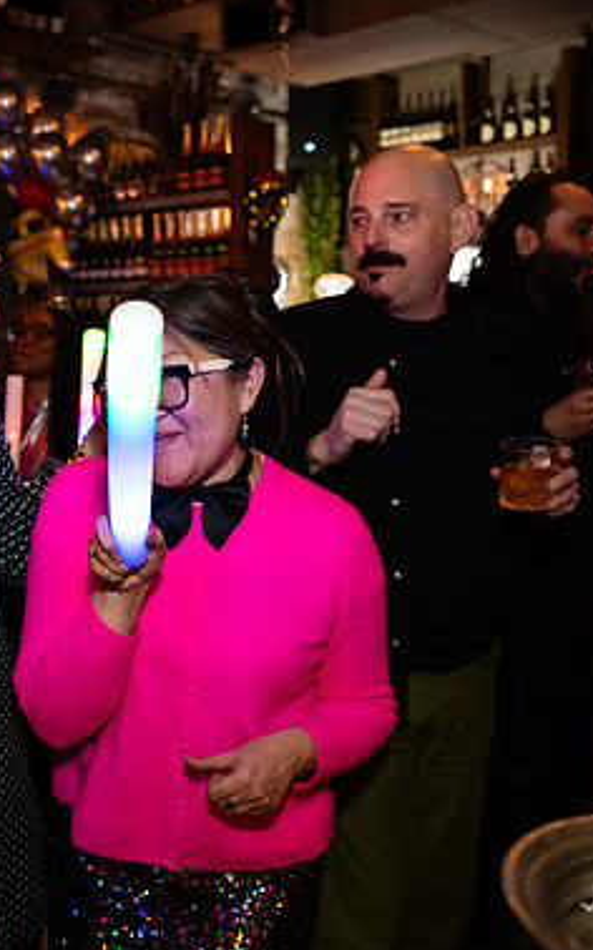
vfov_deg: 50.4
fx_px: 1009
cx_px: 93
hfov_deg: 31.6
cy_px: 479
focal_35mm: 39
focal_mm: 24.5
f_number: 2.8
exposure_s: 1/100
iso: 3200
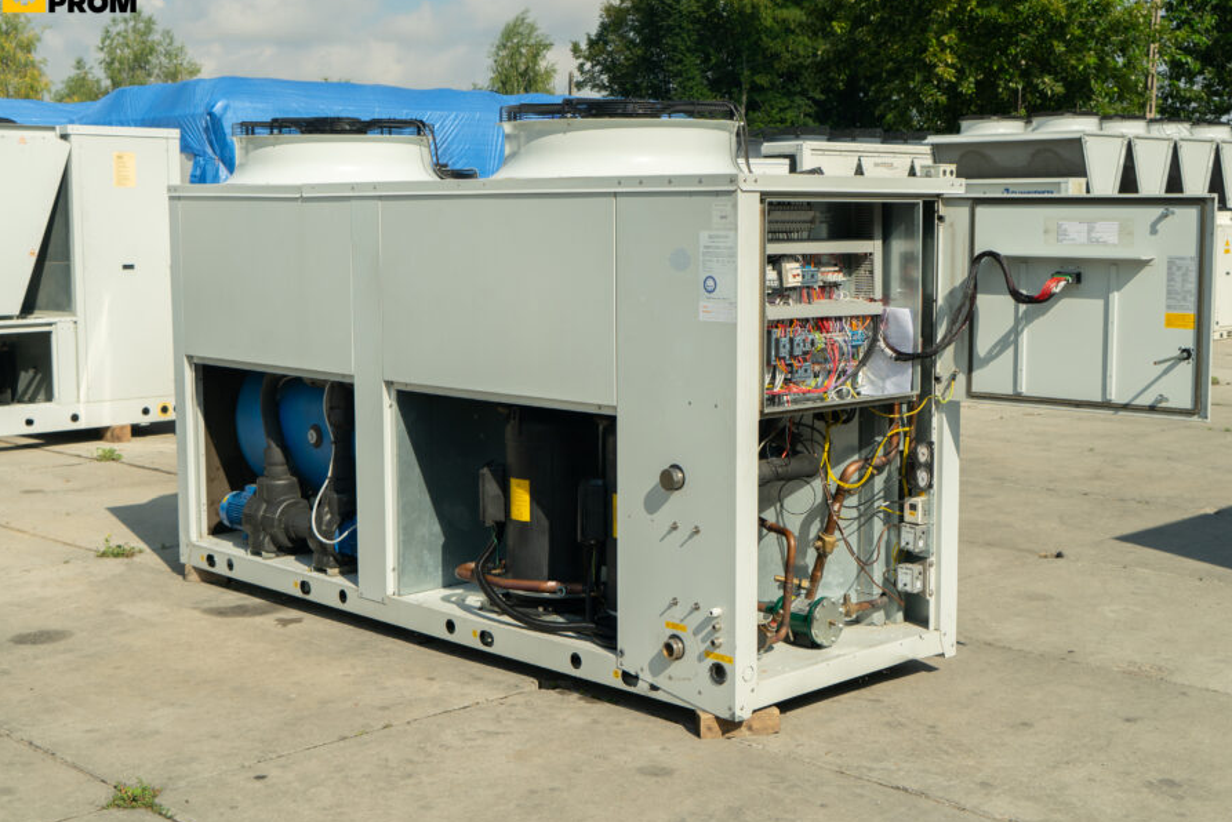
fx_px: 1609
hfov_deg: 41.9
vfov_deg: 28.7
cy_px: 384
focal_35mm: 47
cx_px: 648
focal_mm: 41
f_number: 8
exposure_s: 1/160
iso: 100
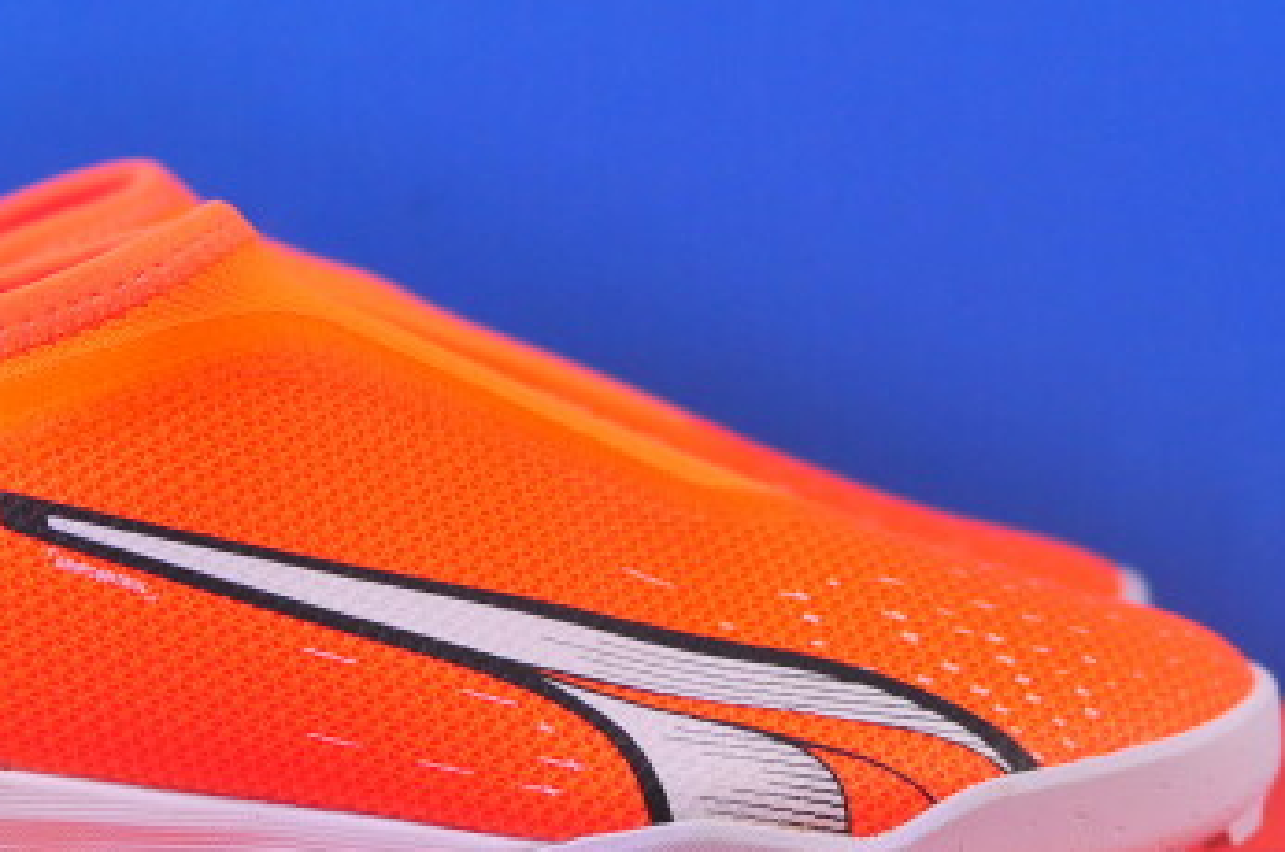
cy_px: 180
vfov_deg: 7.9
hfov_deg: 11.9
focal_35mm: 173
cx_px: 356
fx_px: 6164
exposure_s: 1/320
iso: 250
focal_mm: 50
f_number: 2.5
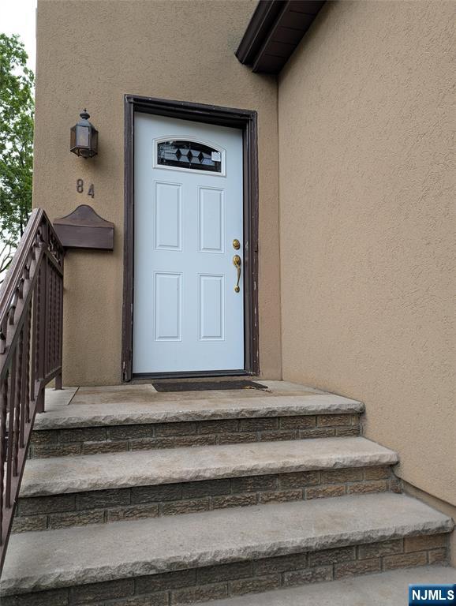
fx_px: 421
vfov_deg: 71.5
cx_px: 228
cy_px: 303
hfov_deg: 56.9
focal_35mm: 24
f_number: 1.85
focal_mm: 6.81
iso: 39
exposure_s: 1/236
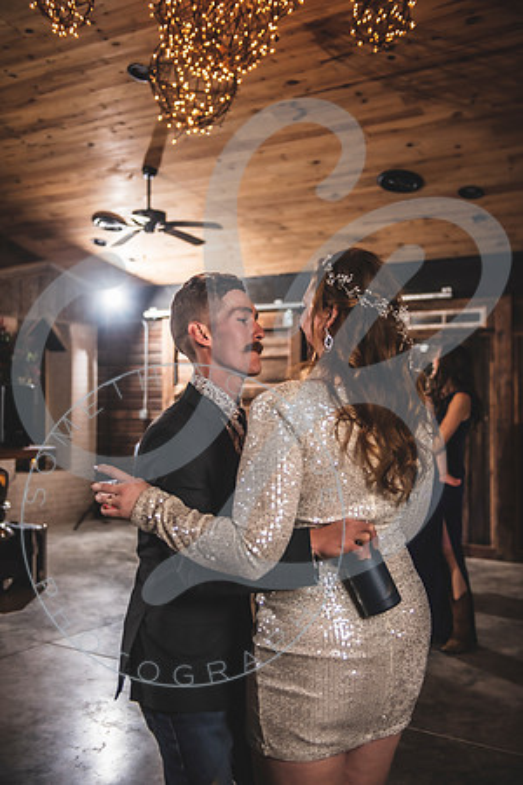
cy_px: 392
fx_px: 915
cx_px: 262
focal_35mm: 42
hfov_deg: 31.9
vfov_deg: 46.4
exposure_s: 1/160
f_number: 2.8
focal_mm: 42
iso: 800
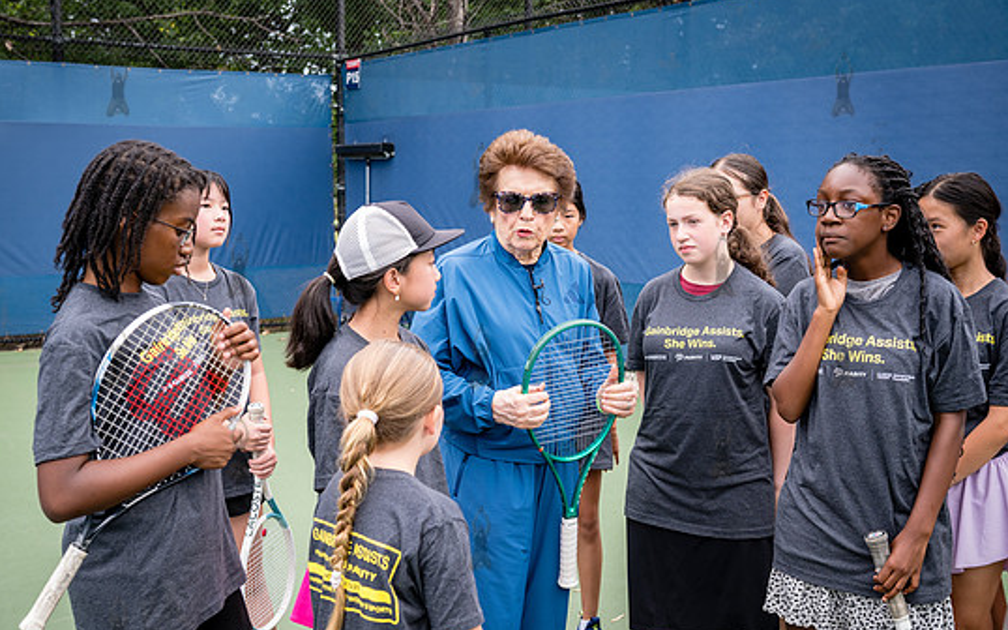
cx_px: 480
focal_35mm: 44
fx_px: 1208
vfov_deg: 29.2
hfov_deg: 45.3
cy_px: 355
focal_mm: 40
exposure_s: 1/320
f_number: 4.5
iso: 400
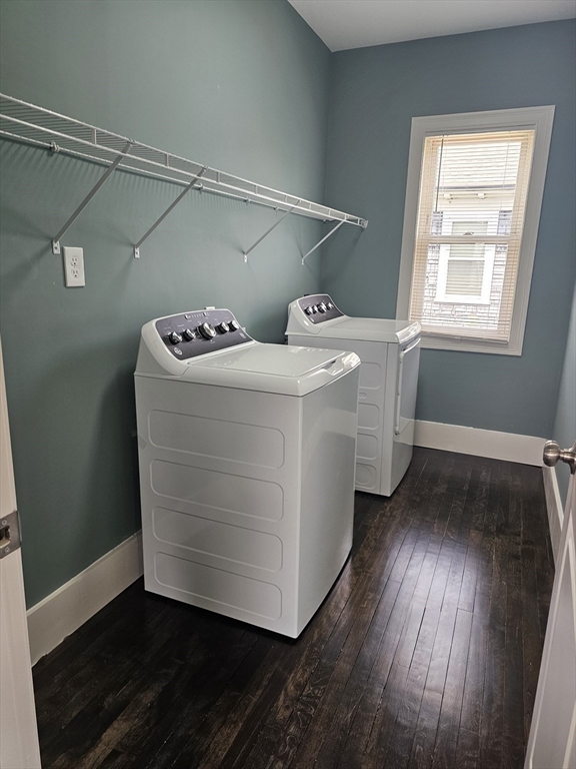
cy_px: 384
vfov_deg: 73.9
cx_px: 288
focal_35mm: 23
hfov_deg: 58.9
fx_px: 510
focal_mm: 6.3
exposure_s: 1/120
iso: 160
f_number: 1.7
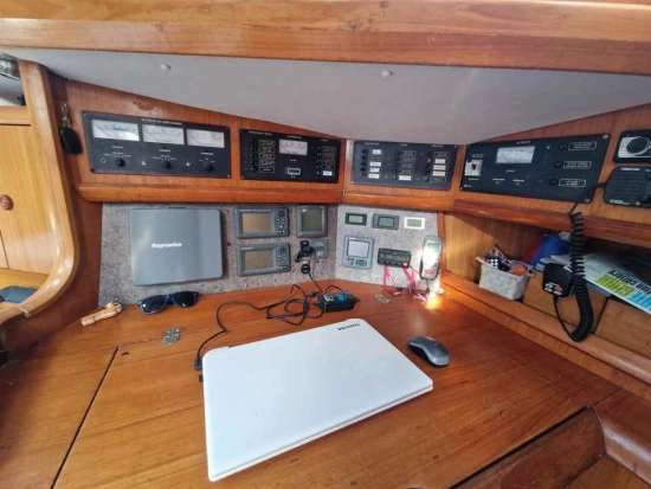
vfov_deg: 90.0
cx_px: 326
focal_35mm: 13
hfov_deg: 106.2
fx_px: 245
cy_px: 244
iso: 320
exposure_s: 1/33
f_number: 2.2
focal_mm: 2.2
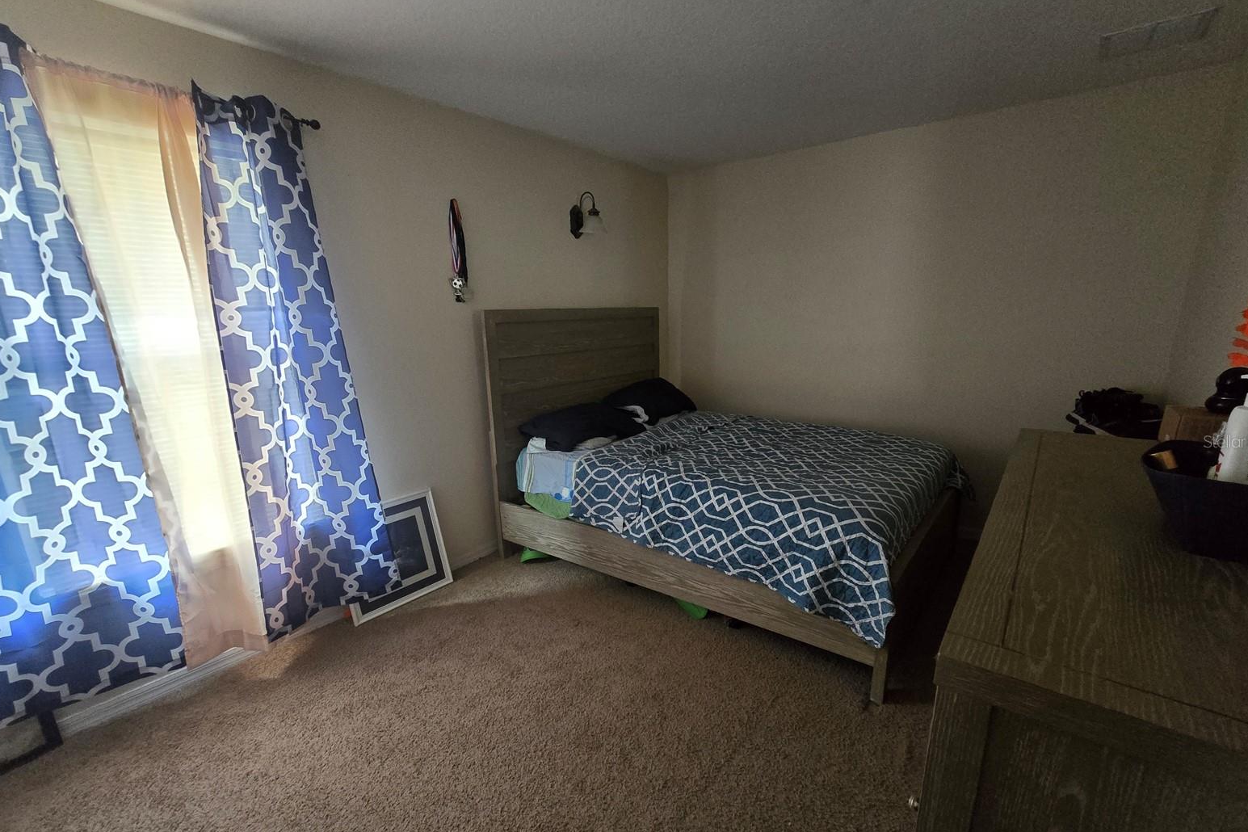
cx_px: 633
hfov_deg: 104.2
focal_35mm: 14
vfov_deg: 81.1
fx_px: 485
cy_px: 441
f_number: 2.2
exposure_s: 1/60
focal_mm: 2.2
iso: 1000
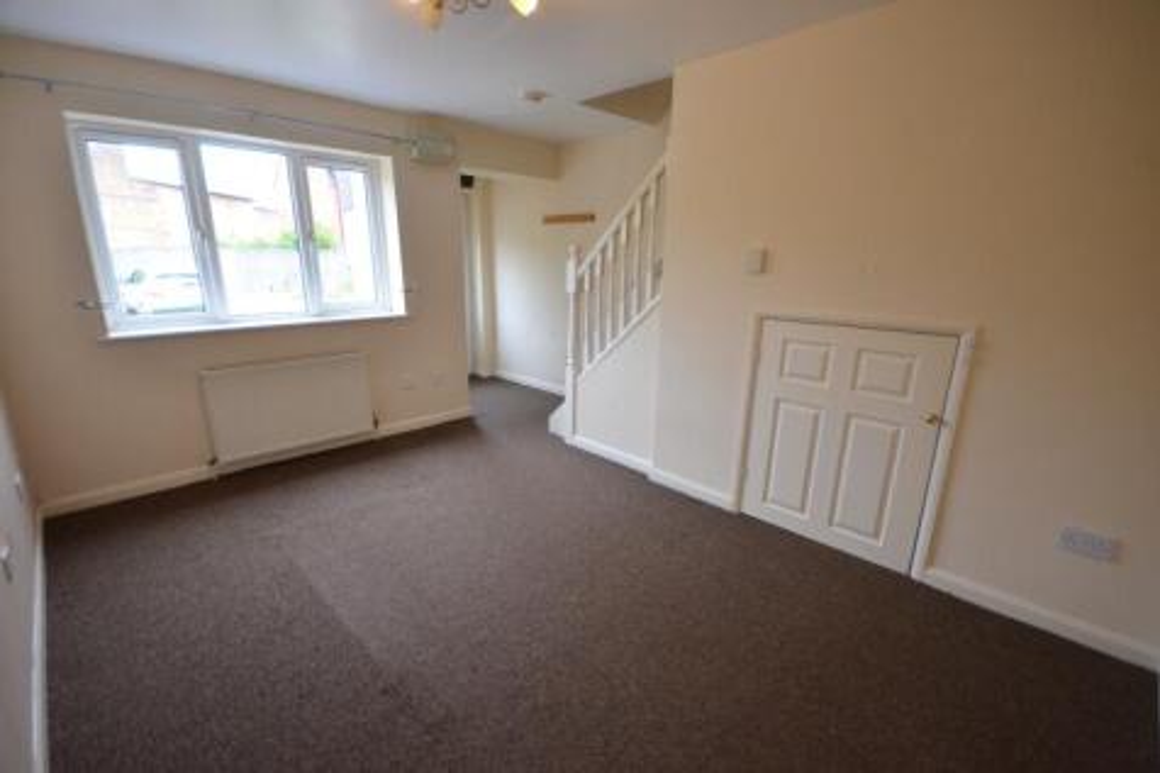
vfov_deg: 77.3
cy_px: 386
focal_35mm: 15
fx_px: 483
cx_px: 580
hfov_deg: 100.4
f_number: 4
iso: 450
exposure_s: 1/60
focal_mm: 10
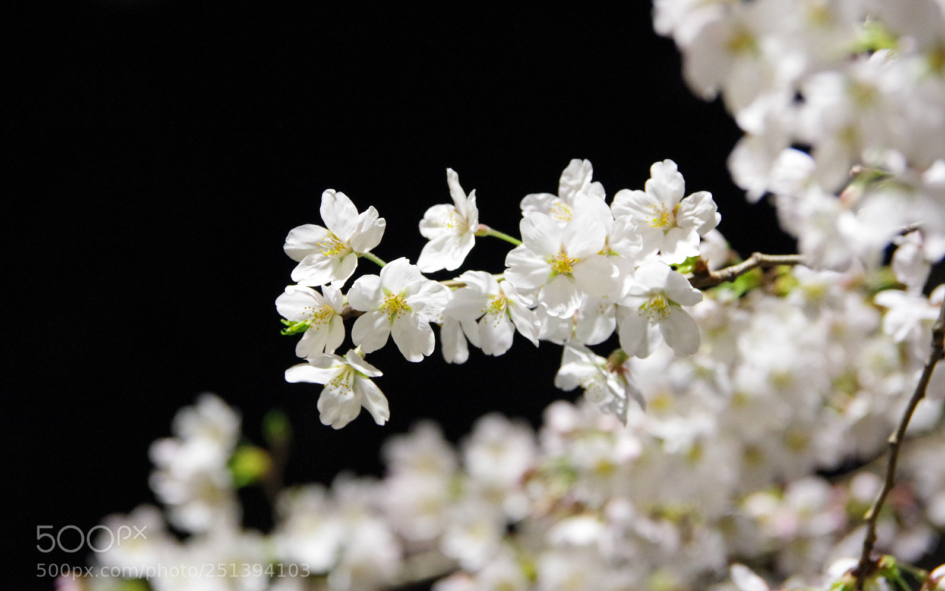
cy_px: 300
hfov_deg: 10.1
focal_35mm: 207
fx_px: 5331
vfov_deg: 6.3
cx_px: 475
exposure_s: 1/80
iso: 6400
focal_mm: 135
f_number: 5.6
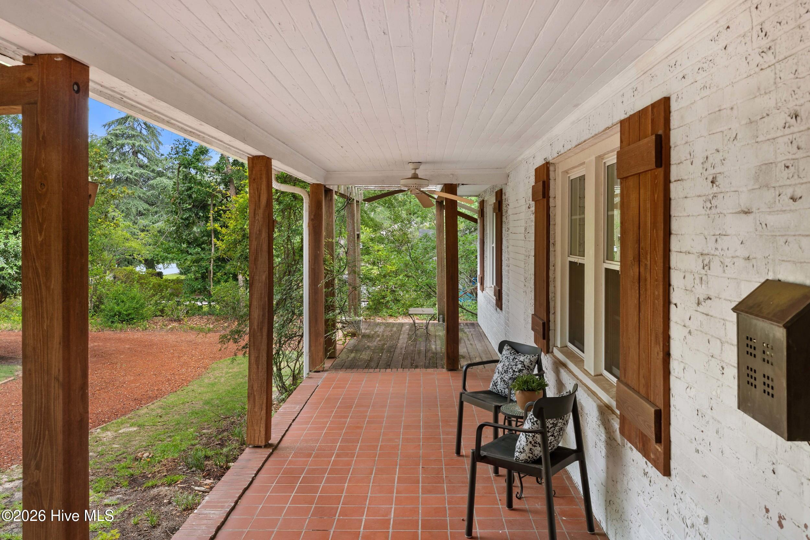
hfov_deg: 65.5
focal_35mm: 28
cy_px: 270
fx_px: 630
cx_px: 405
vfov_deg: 46.4
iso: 50
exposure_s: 1/4
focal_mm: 28
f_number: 8
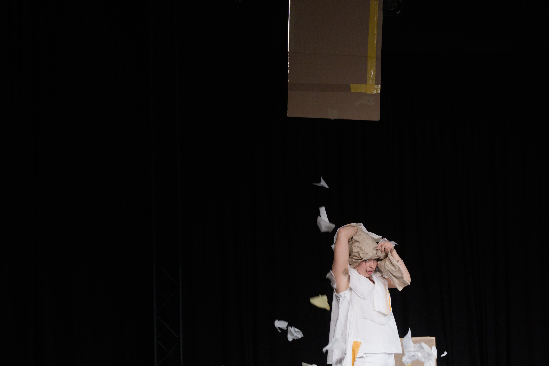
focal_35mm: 60
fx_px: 918
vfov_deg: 22.5
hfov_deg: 33.0
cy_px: 233
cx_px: 372
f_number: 2.8
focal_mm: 35.7
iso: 400
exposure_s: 1/100
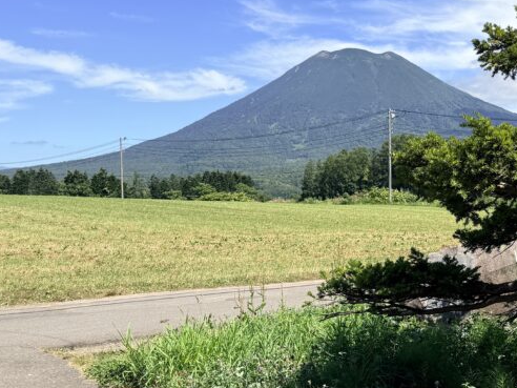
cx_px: 379
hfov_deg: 37.4
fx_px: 747
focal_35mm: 50
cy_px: 195
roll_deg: +1.9
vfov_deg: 29.1
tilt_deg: -1.0
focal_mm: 6.76
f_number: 1.78
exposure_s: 1/3425
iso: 80
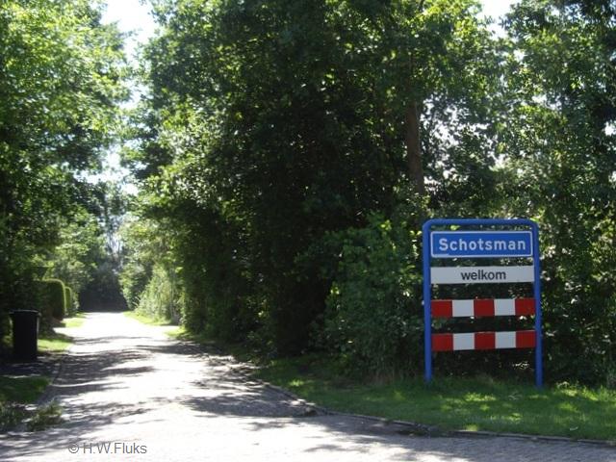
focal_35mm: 38
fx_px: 676
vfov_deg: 37.7
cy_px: 231
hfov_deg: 49.0
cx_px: 308
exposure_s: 1/200
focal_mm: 7.9
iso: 64
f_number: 2.8
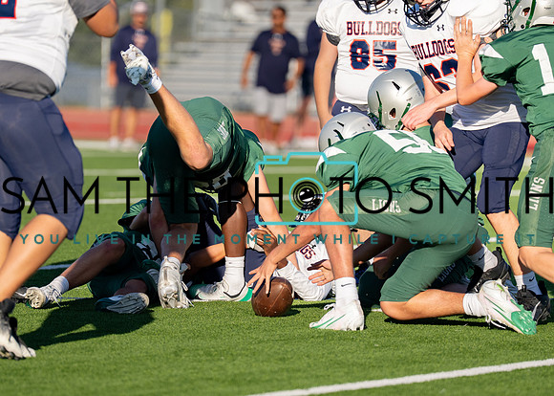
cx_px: 257
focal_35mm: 332
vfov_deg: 4.3
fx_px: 5230
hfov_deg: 6.1
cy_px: 199
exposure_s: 1/5000
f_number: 2.8
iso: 200
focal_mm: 200
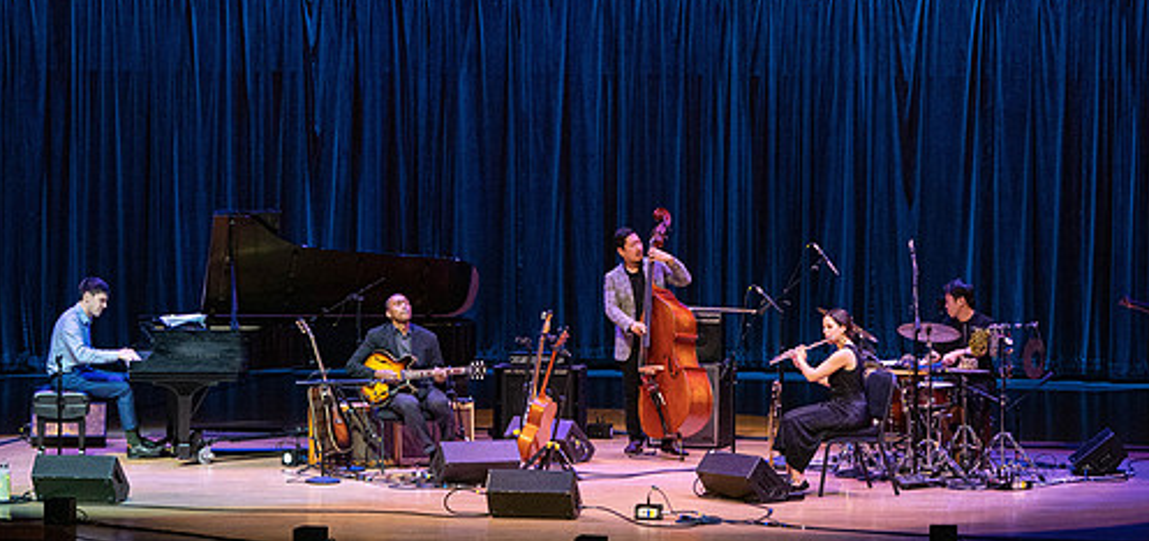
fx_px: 4168
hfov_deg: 15.7
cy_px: 234
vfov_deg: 7.4
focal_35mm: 142
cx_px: 612
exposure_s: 1/320
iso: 4000
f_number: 8
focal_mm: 100
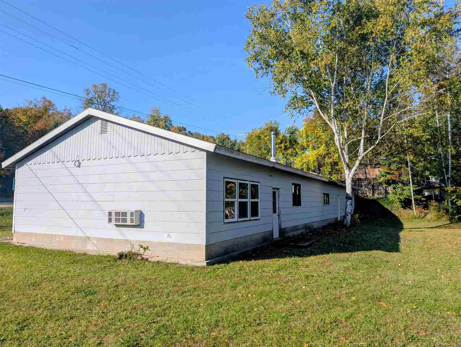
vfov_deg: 56.9
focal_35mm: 24
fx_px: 320
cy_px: 174
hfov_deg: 71.5
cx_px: 230
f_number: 1.68
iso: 20
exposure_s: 1/12195
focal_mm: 6.9
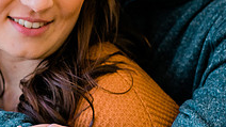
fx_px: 994
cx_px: 74
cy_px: 52
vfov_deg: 7.3
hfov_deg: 12.9
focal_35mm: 166
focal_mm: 58
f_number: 2.8
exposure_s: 1/200
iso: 500
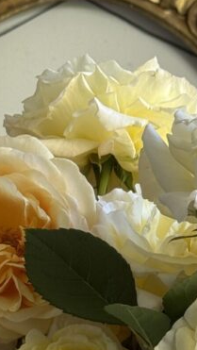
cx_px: 201
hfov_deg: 7.2
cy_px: 366
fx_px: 1568
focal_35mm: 169
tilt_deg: +2.8
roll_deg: +3.1
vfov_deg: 12.5
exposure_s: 1/141
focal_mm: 6.76
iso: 50
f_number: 1.78
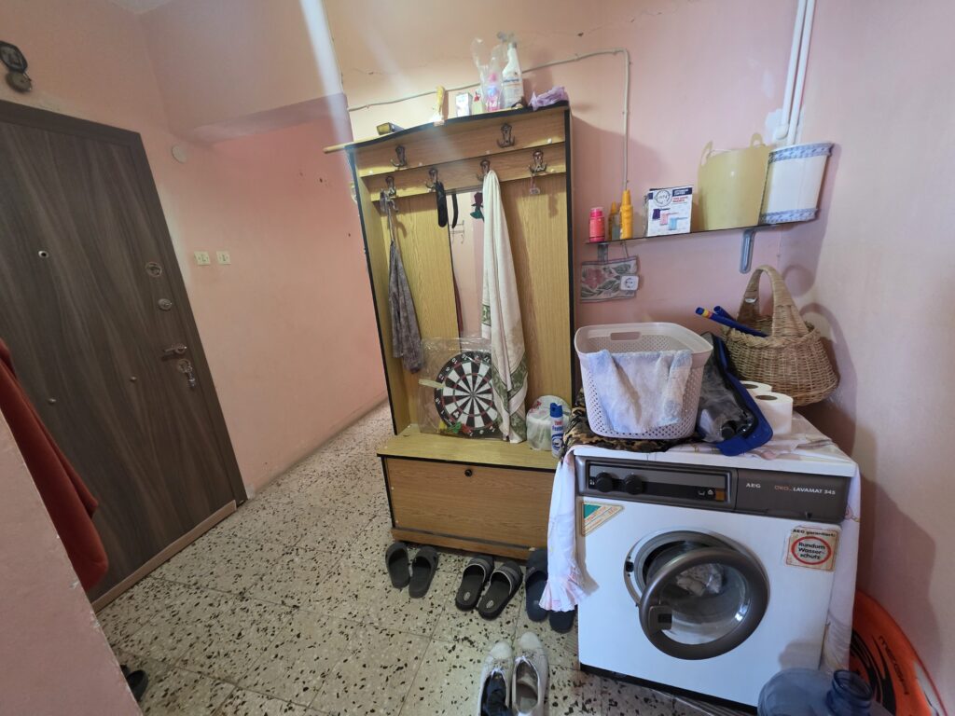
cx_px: 478
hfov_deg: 106.2
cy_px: 358
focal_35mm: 13
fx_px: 359
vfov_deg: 89.9
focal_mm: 2.2
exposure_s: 1/50
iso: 500
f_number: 1.9
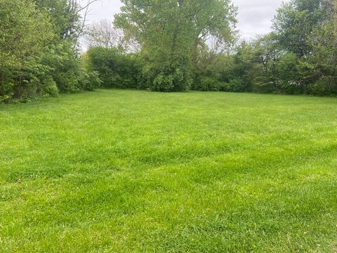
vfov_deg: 51.4
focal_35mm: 27
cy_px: 126
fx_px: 263
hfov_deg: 65.3
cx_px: 171
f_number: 1.8
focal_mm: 4.25
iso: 32
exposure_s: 1/554
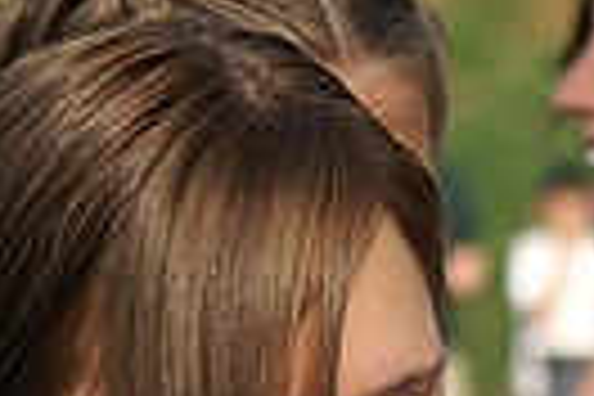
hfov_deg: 4.5
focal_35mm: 462
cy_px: 819
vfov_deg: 3.0
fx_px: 7622
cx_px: 324
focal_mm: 70
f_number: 5.6
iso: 100
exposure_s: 1/320
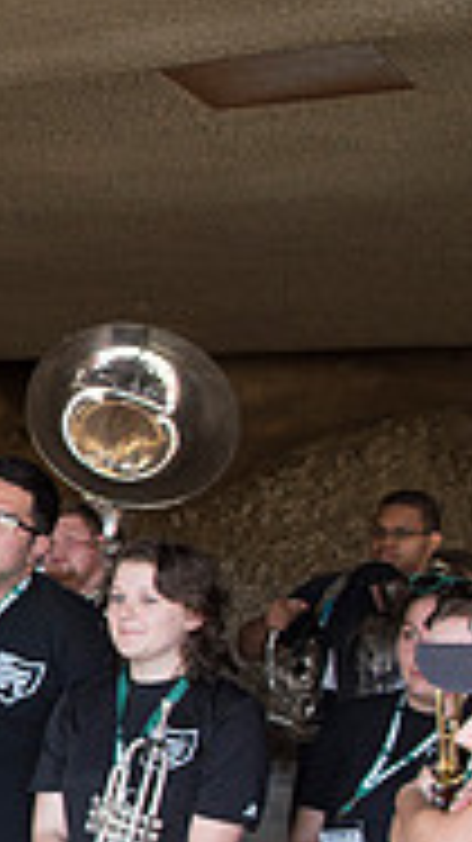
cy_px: 637
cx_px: -517
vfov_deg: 26.8
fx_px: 1738
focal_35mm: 78
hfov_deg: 13.1
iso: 640
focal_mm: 24
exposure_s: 1/125
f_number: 5
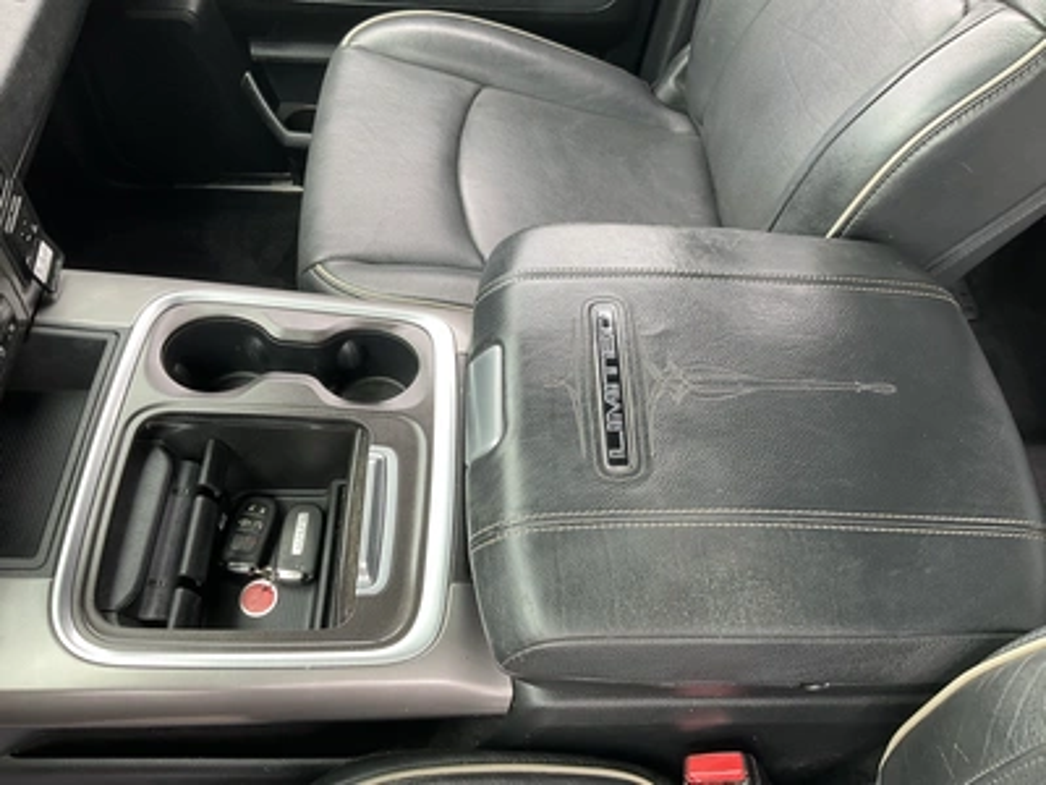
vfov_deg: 48.2
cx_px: 523
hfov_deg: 61.7
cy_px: 392
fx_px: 876
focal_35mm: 29
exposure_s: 1/122
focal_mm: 3
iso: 40
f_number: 1.8
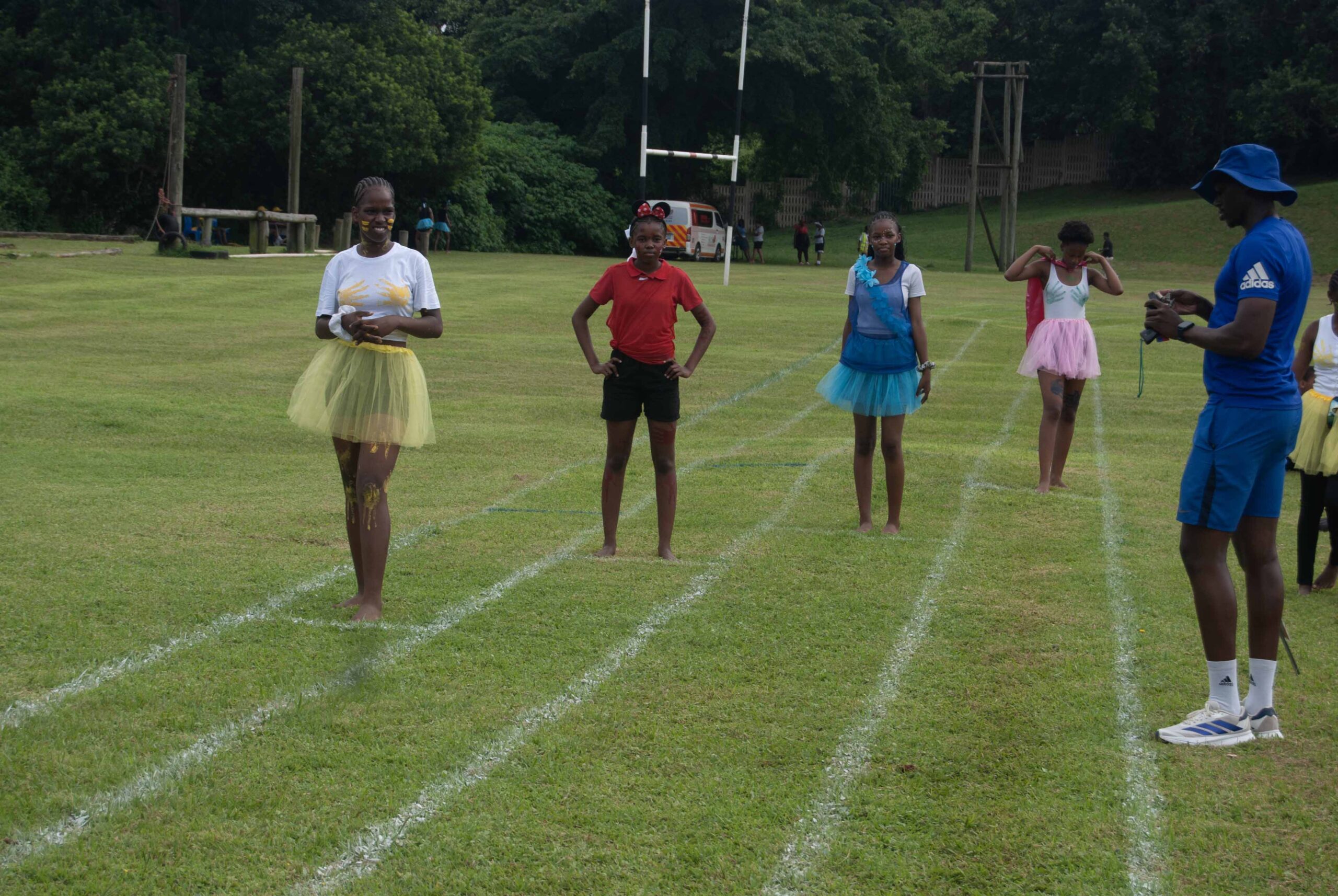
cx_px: 669
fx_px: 3070
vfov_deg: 16.6
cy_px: 448
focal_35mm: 82
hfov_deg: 24.6
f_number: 7.1
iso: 100
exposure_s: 1/200
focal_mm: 55
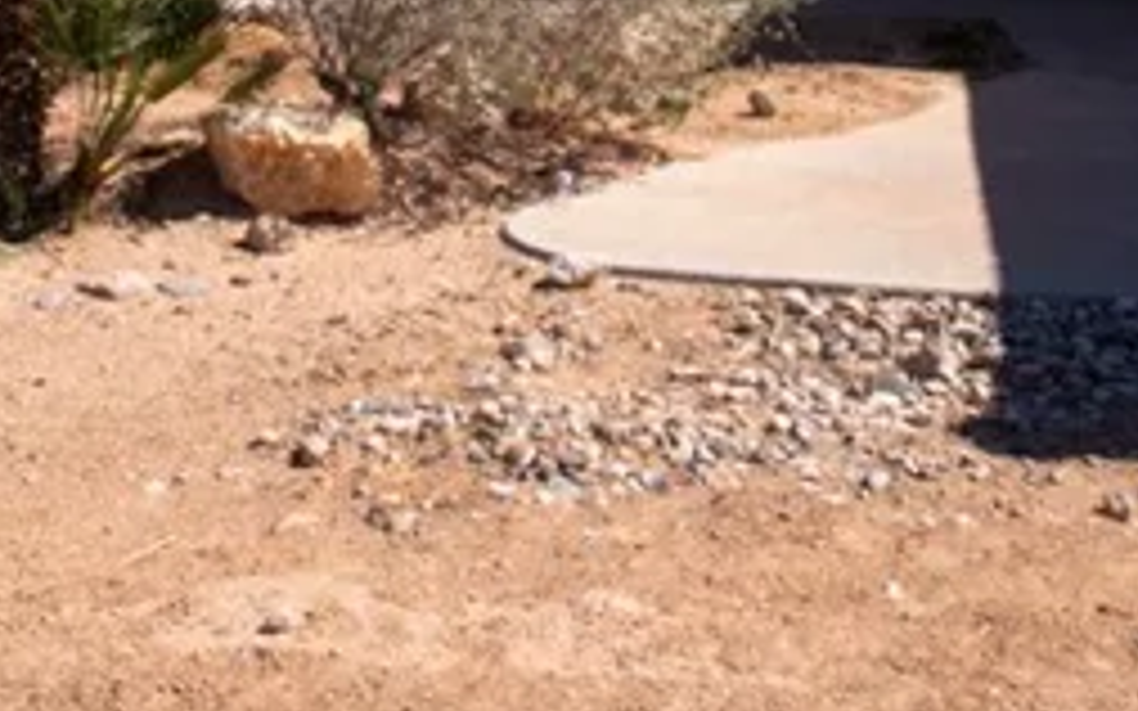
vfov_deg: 19.2
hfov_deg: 32.9
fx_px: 1922
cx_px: 477
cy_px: -245
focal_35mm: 62
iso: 125
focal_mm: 15
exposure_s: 1/60
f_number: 22
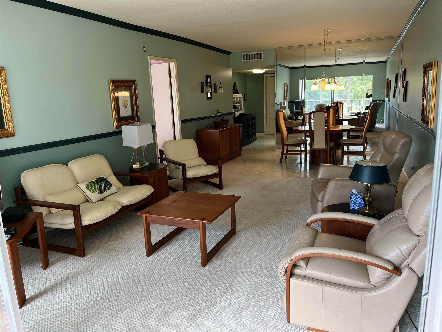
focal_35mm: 26
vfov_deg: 53.1
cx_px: 221
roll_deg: +2.5
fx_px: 332
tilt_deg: -12.1
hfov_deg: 67.3
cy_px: 166
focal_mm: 5.1
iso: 80
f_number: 1.6
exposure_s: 1/120
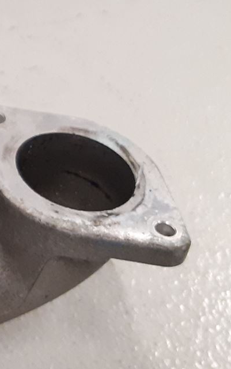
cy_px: 78
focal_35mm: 88
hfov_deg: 12.7
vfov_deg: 23.2
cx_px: -253
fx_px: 886
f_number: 1.7
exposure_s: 1/50
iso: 200
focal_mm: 3.93
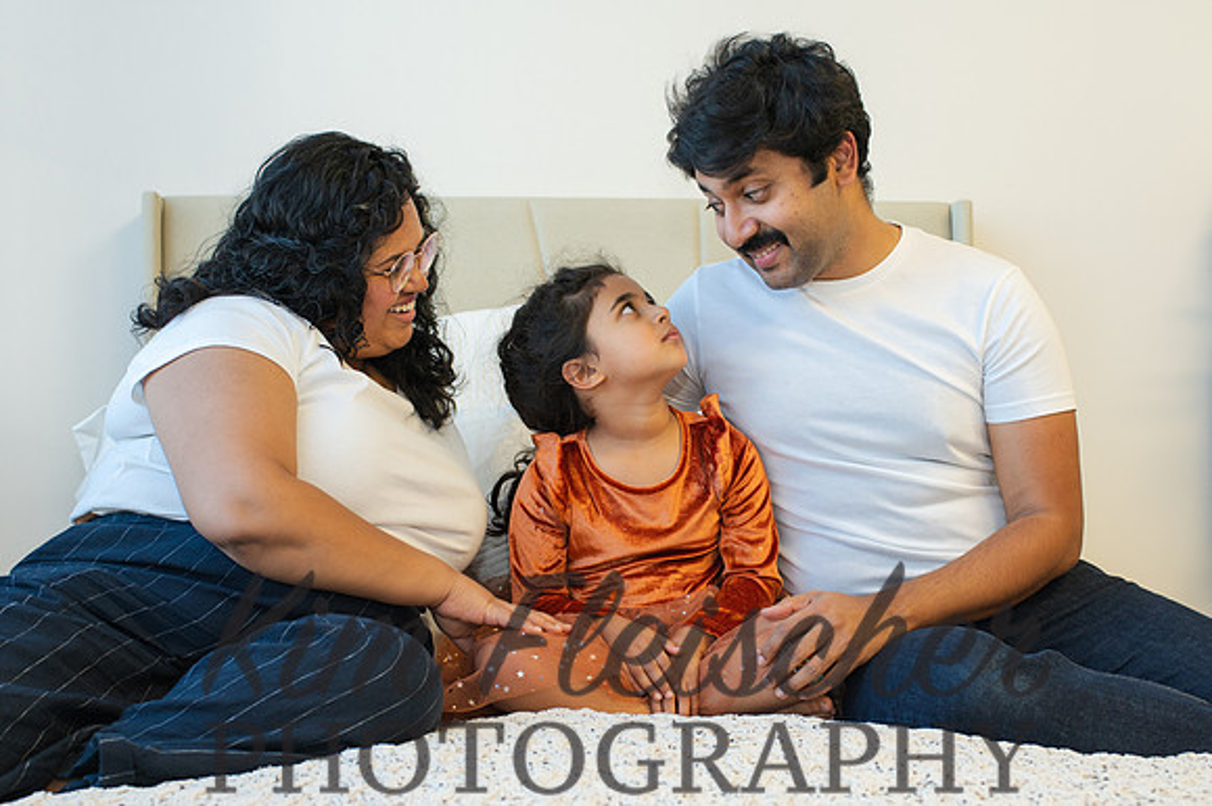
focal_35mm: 43
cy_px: 473
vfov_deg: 30.9
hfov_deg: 45.2
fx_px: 1455
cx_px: 608
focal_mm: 35
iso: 800
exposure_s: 1/200
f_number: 4
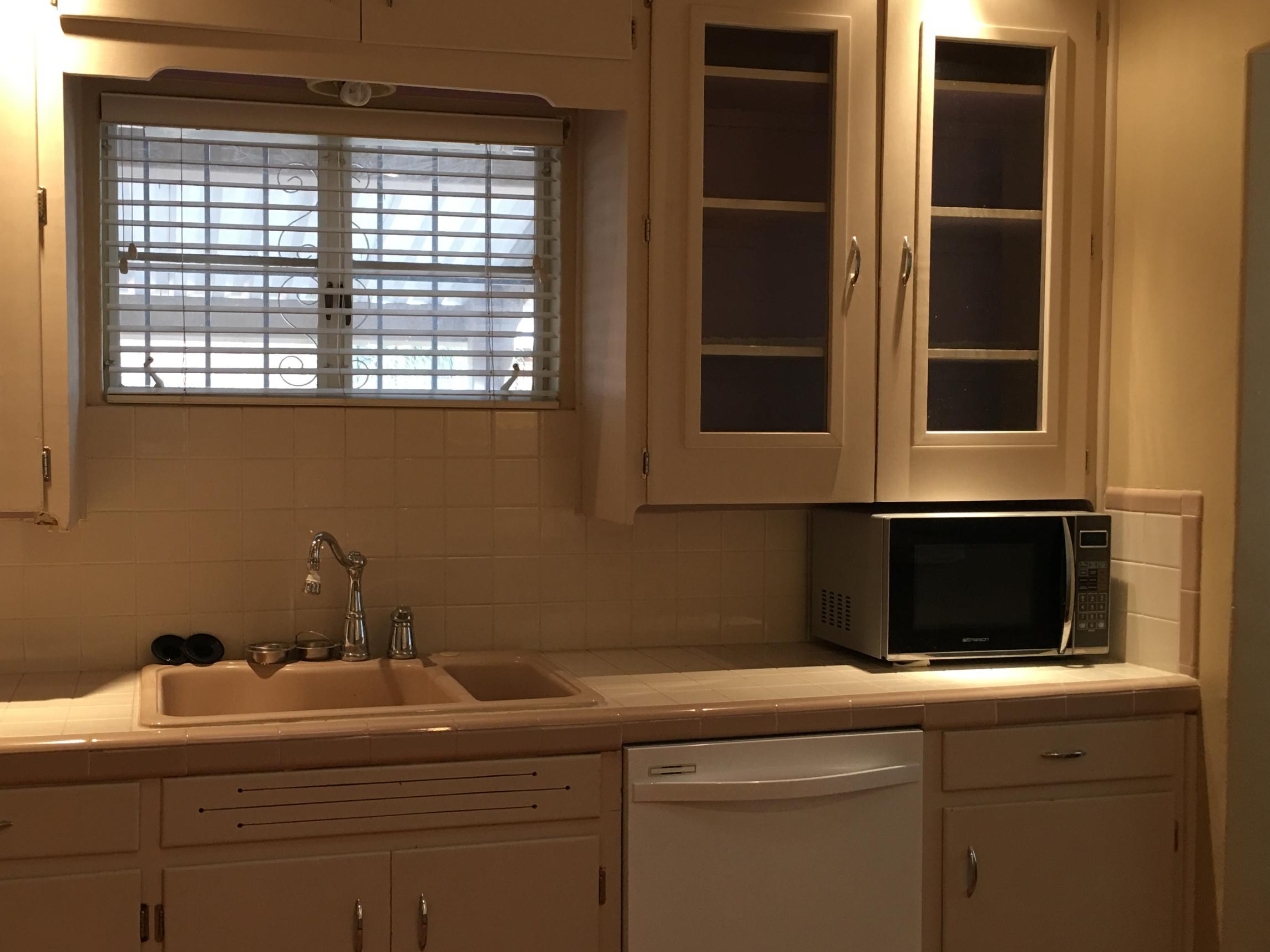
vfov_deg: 37.7
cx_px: 548
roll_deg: +0.1
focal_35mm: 38
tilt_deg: -1.3
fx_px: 1394
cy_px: 510
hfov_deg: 48.8
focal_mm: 4.15
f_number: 2.2
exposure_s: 1/15
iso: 40
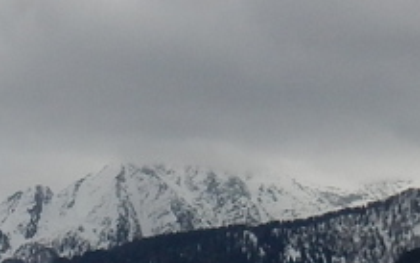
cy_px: 430
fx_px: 1775
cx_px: -265
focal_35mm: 155
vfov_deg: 8.2
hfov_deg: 12.6
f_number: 3.7
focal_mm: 4.5
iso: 125
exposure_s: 1/500
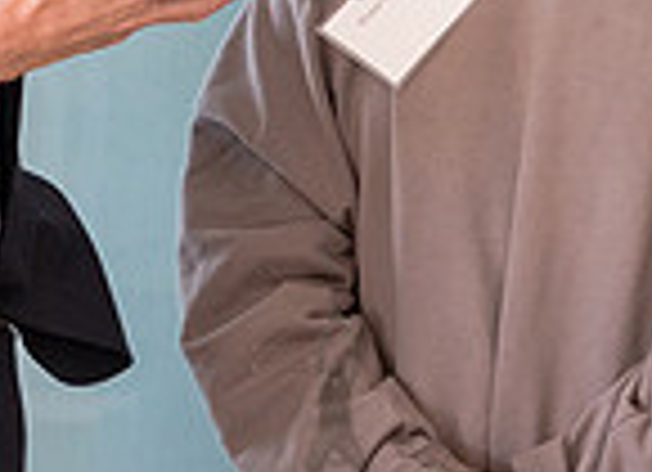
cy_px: -85
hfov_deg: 9.4
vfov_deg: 6.7
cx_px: 442
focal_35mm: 214
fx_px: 3981
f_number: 5
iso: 2000
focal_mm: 48
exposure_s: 1/160
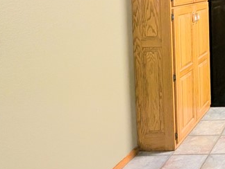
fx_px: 267
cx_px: 323
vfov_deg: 32.5
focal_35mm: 41
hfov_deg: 30.2
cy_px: 1
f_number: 2.2
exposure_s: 1/24
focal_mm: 1.95
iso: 66
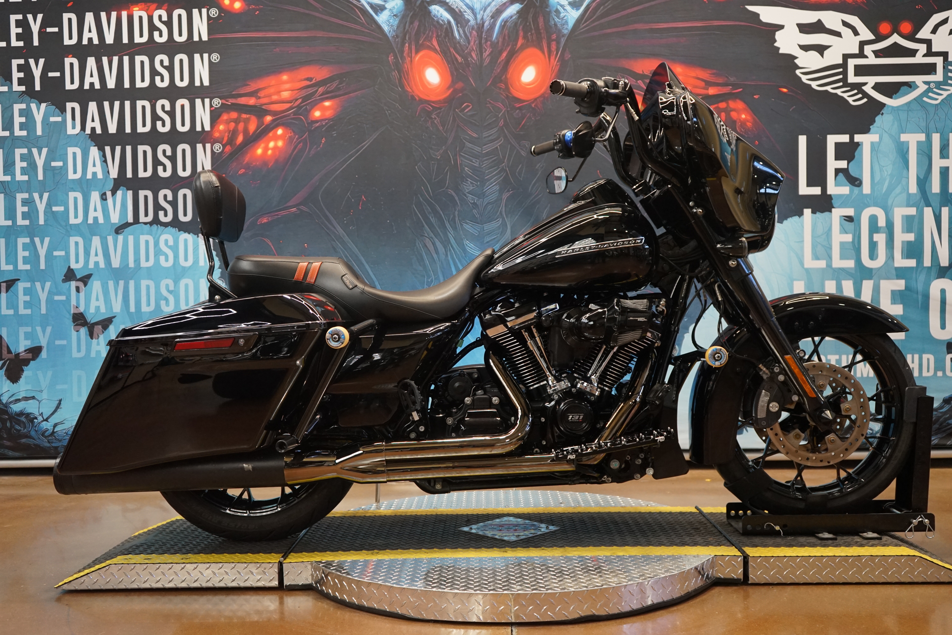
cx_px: 476
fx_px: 925
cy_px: 318
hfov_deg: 54.4
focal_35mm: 35
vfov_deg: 37.9
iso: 1600
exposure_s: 1/160
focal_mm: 35
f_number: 4
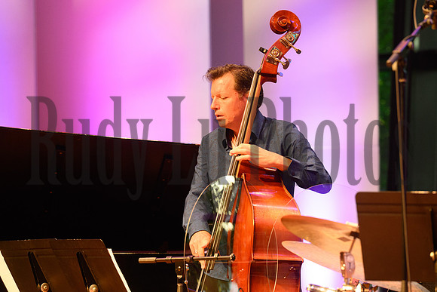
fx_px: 2428
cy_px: 146
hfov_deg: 10.3
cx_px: 218
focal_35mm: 200
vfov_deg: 6.9
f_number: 5.6
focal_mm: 200
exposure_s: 1/160
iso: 3200
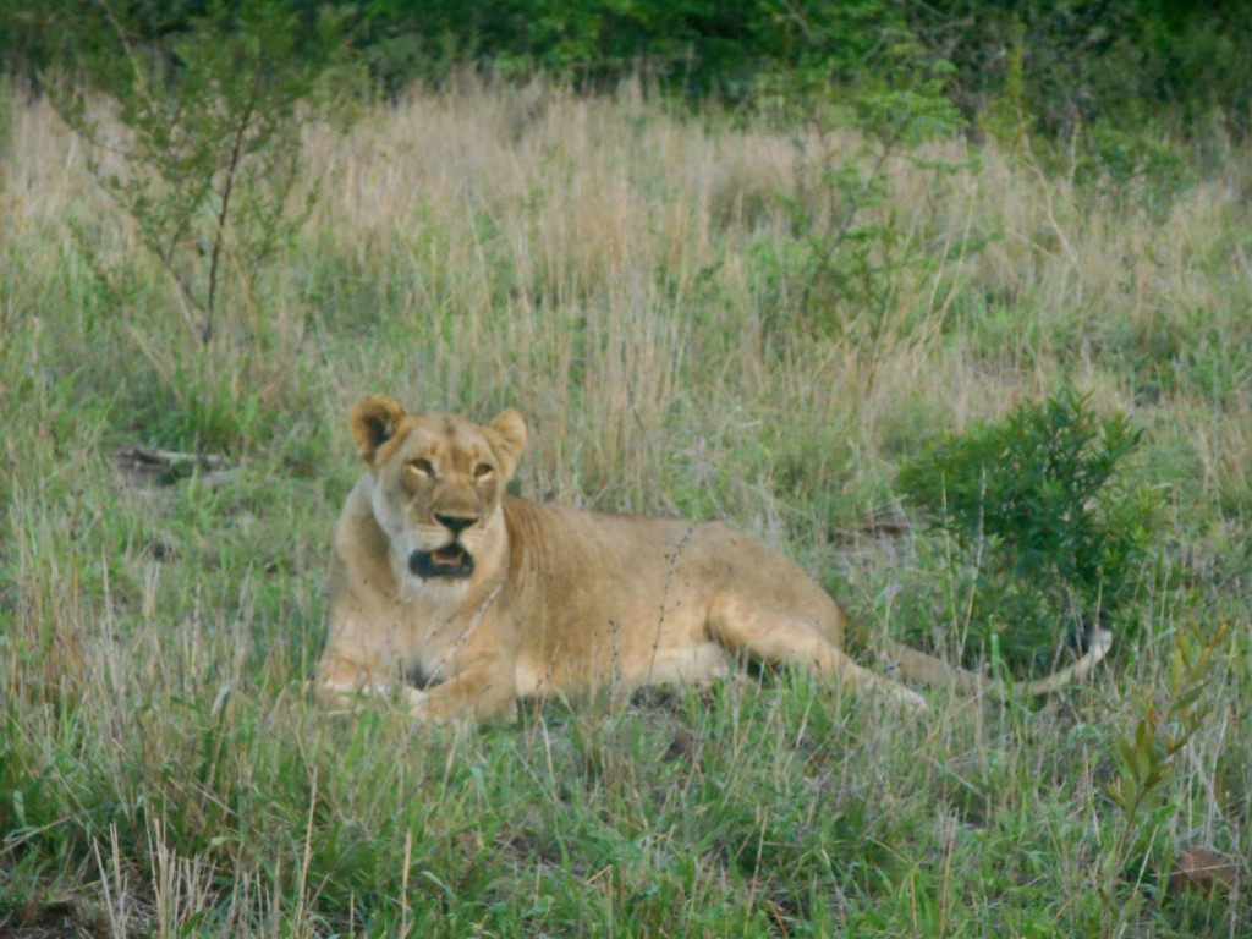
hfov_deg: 10.9
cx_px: 626
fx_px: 6583
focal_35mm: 182
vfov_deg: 8.2
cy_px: 470
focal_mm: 32.9
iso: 800
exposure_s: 1/200
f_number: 6.4
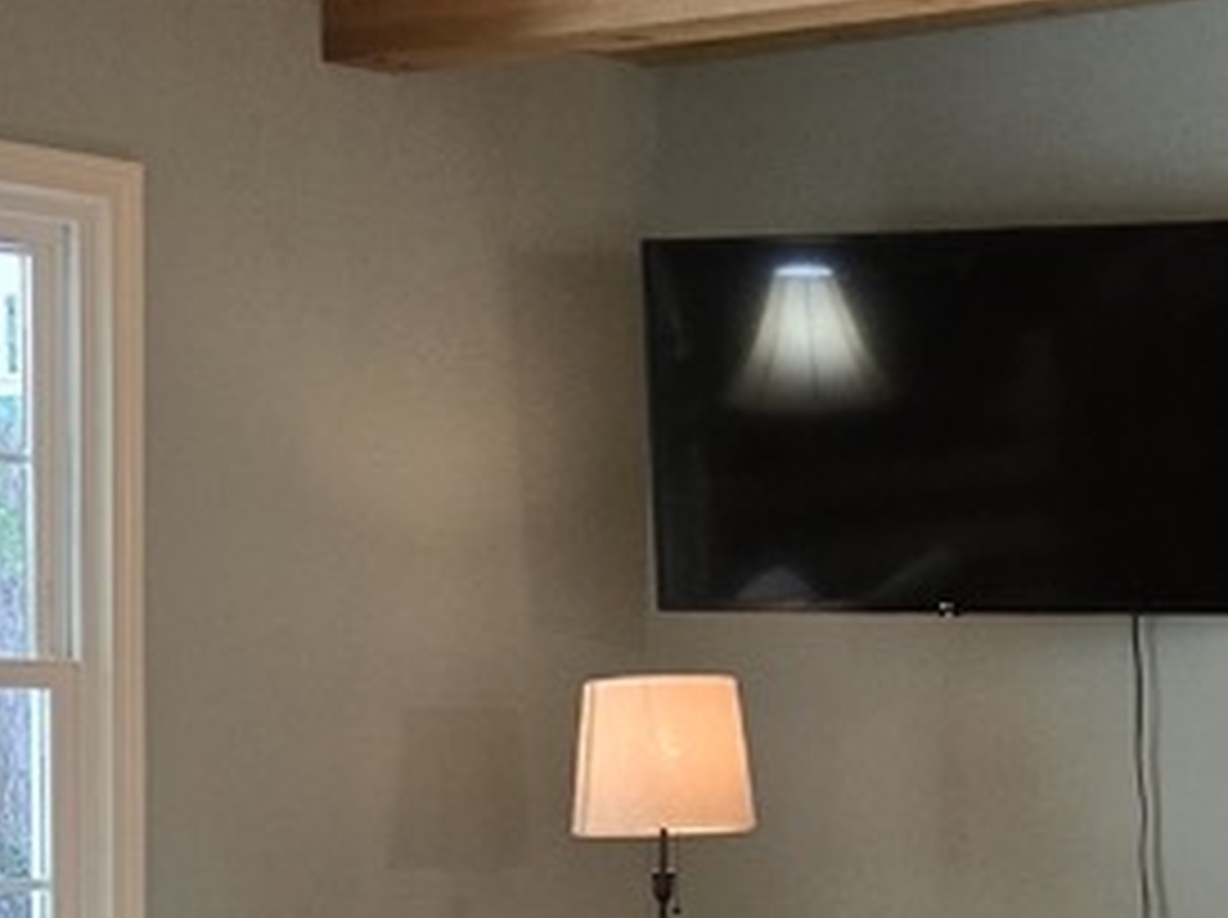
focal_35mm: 108
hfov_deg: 18.2
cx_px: 805
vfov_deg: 13.2
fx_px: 3826
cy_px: 1156
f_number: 1.8
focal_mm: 5.4
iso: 320
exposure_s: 1/120
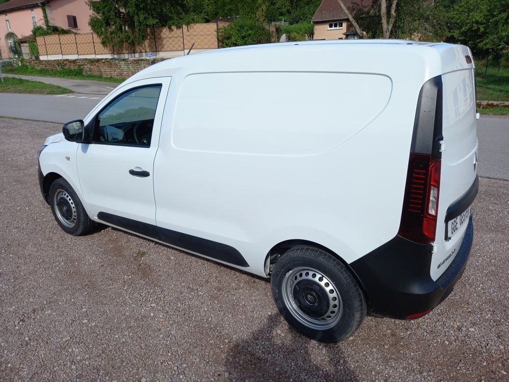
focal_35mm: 25
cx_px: 254
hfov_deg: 69.4
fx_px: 368
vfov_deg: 54.9
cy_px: 191
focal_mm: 4.6
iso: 25
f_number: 2
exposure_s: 1/698
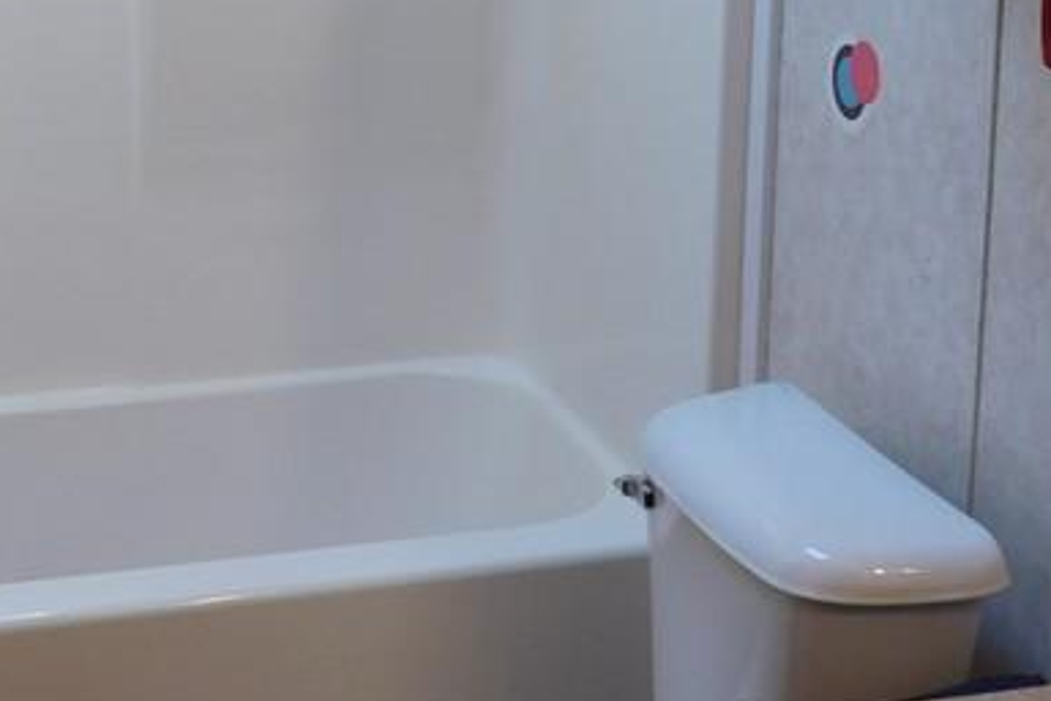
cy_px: 191
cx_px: 472
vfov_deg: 16.4
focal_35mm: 83
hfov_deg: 24.5
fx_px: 2424
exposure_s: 1/40
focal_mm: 5.3
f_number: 3.2
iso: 125
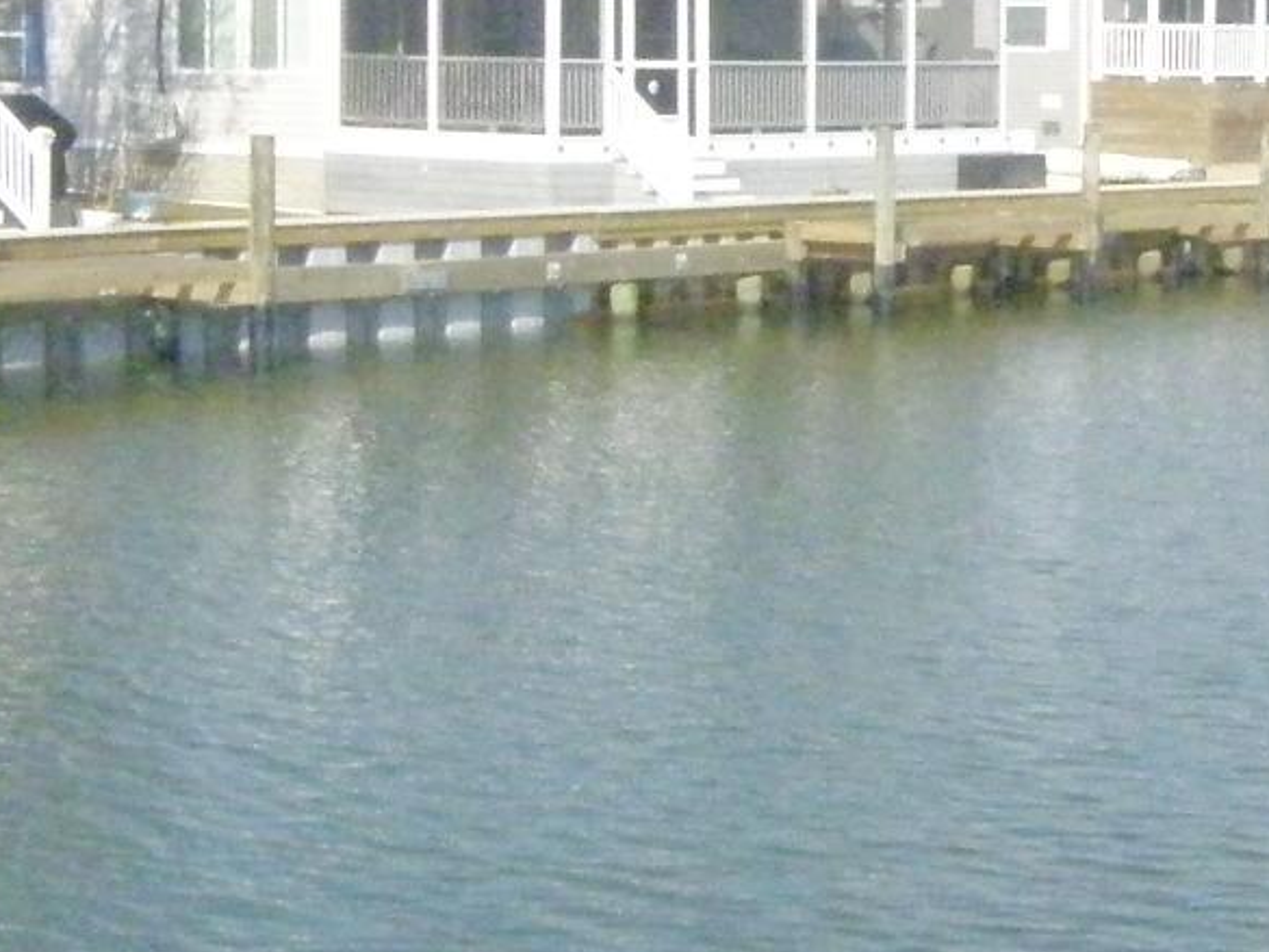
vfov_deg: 16.2
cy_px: 293
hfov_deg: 20.4
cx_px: 1434
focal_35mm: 91
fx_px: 3337
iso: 800
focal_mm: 4.6
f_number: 8
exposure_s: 1/1600
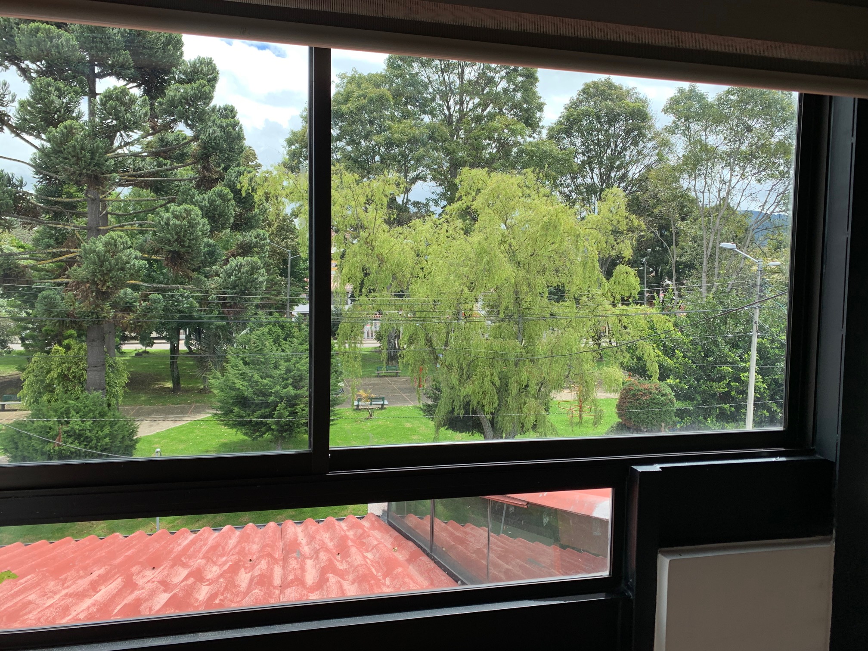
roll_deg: -0.3
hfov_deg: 67.3
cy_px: 326
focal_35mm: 26
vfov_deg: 53.1
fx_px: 652
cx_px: 434
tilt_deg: -4.9
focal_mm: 4.25
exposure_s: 1/402
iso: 25
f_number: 1.8
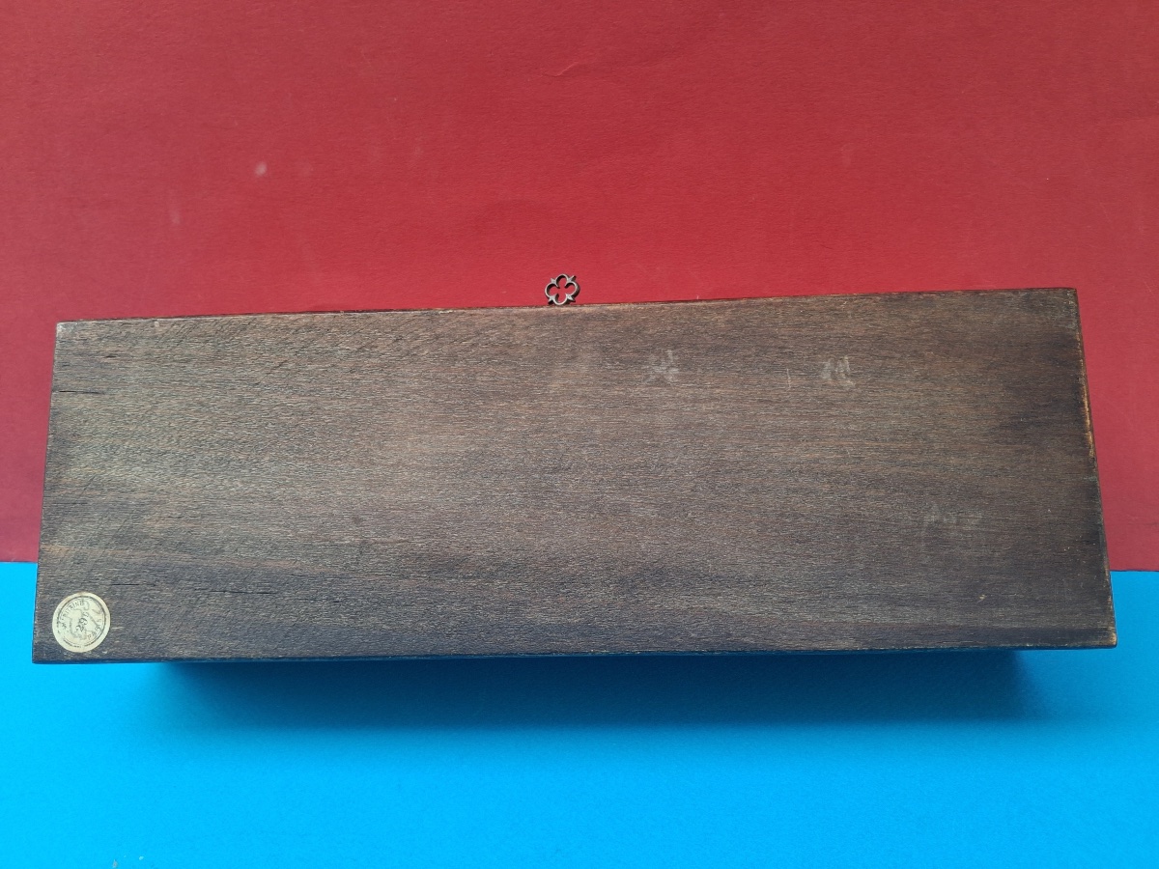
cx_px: 580
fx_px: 904
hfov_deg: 65.3
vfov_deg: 51.4
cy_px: 434
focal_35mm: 27
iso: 40
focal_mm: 4
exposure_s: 1/100
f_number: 1.8
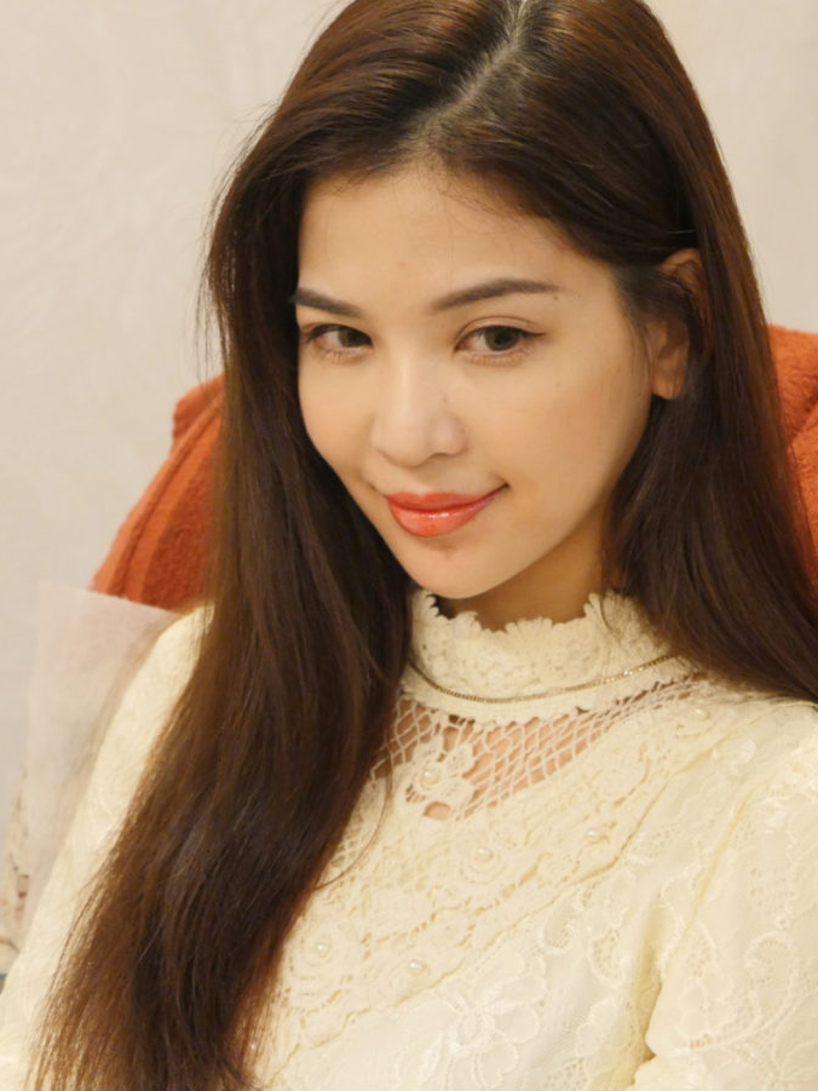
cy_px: 473
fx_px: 3938
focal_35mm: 125
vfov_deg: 15.8
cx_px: 447
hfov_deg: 11.9
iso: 3200
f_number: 5.1
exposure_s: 1/30
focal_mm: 55
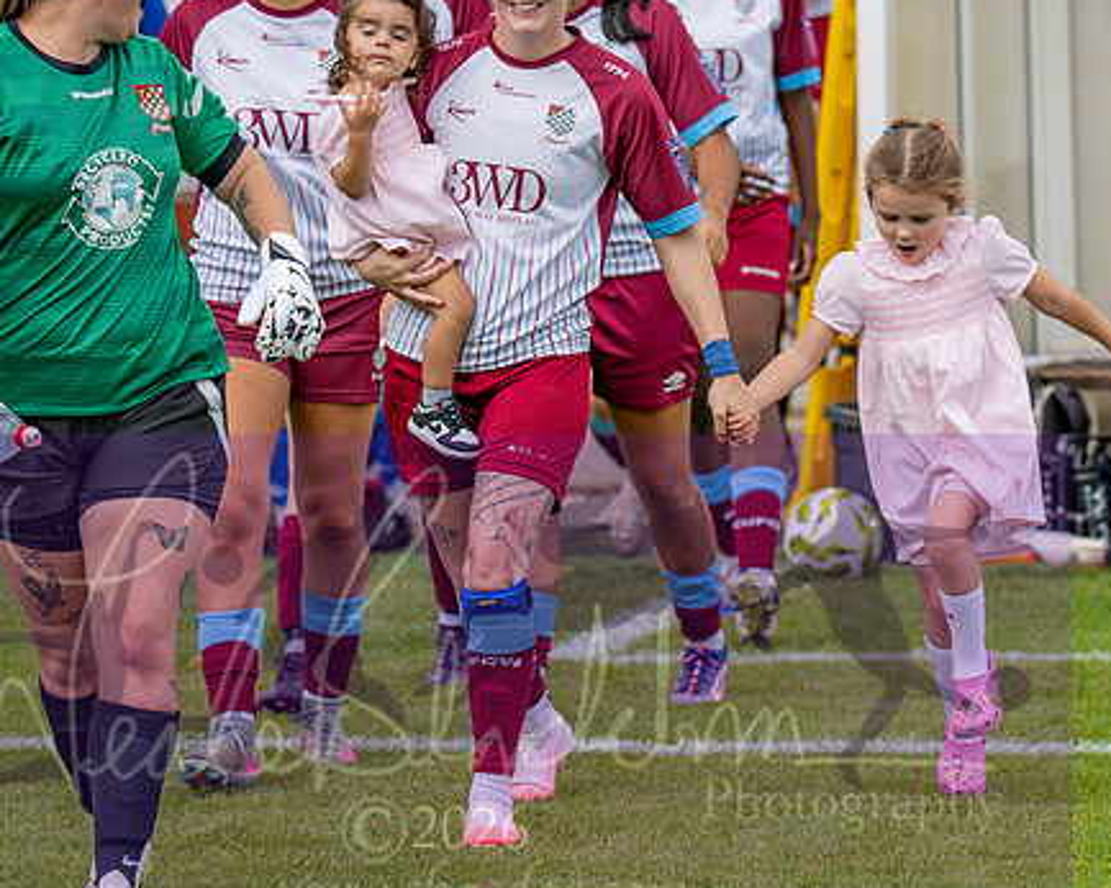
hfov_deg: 7.7
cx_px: 846
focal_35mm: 252
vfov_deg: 6.1
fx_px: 8282
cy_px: 385
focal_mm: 135
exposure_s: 1/320
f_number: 4
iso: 80
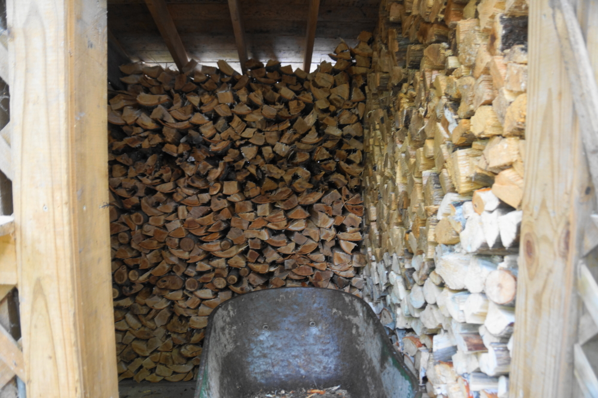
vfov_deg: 47.9
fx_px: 448
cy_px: 199
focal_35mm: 27
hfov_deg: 67.4
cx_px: 299
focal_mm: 18
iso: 400
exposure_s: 1/4
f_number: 3.5
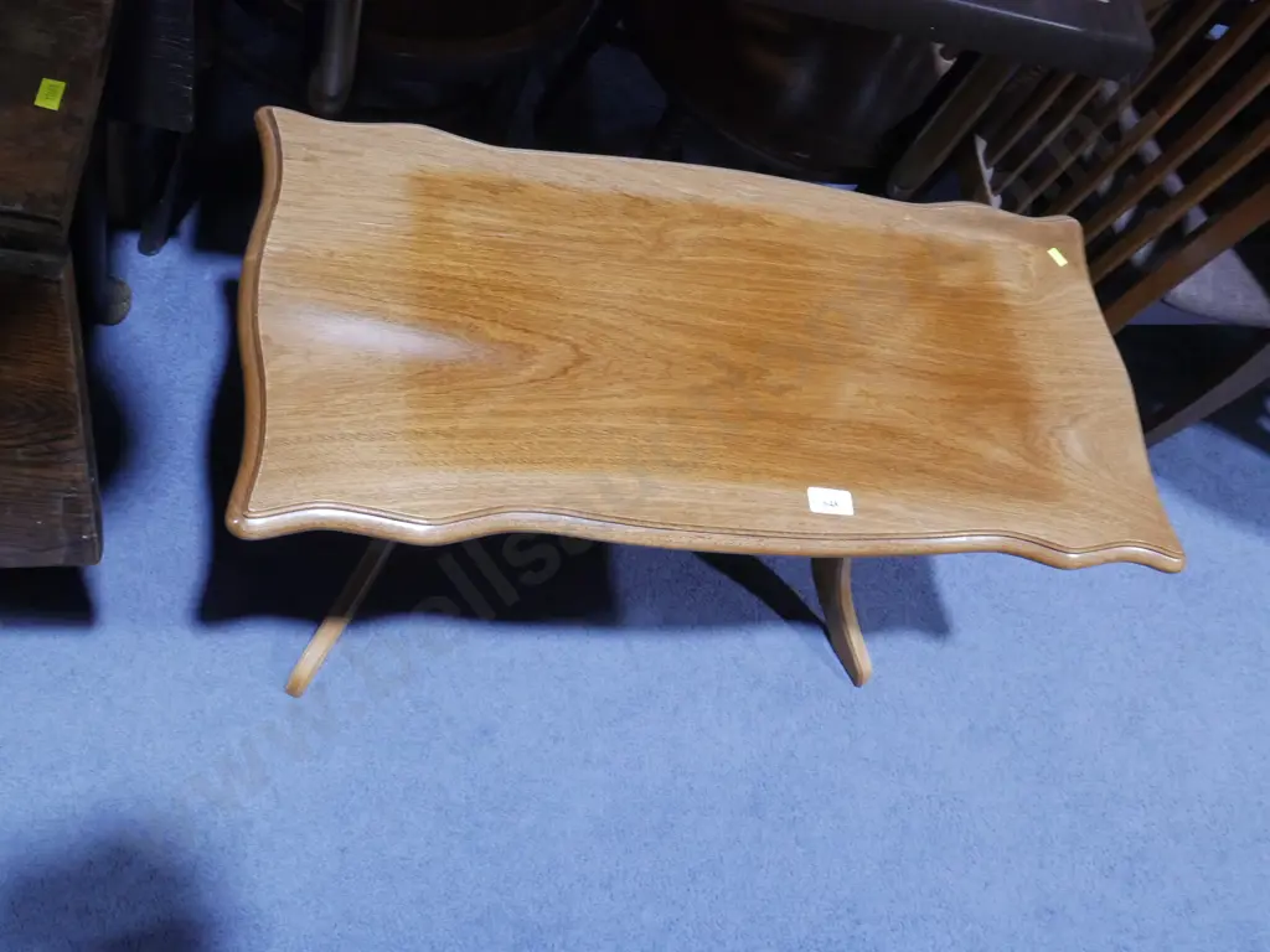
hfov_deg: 60.0
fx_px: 1101
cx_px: 635
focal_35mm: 30
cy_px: 476
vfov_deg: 46.8
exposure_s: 1/60
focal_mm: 15
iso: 3200
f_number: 10
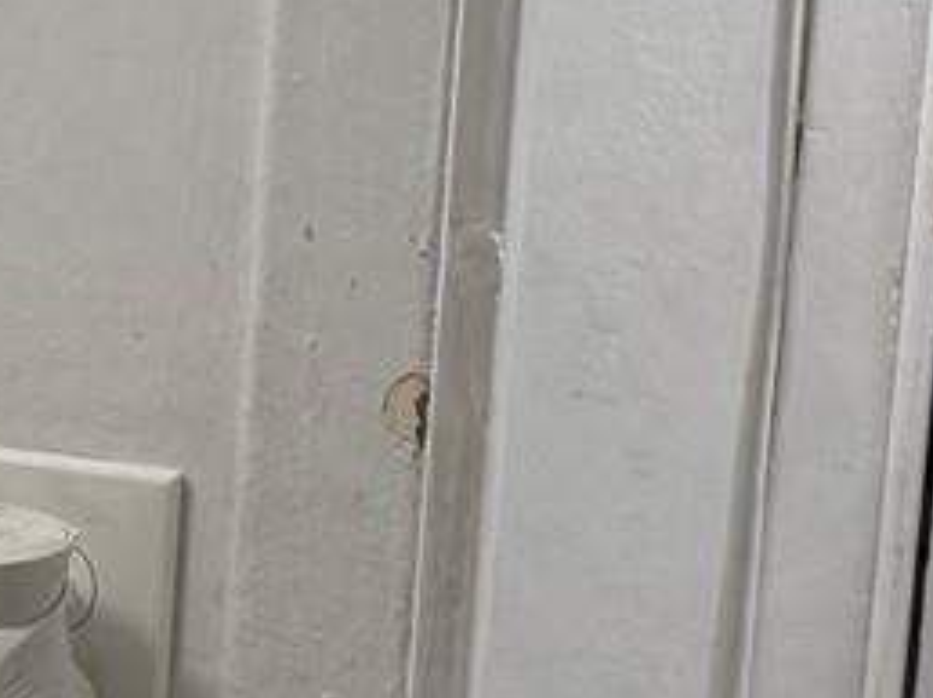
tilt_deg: -10.1
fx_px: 4012
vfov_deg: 9.9
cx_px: -1443
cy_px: 156
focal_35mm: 149
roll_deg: +0.9
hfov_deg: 10.9
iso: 200
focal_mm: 6.76
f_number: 1.78
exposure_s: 1/121
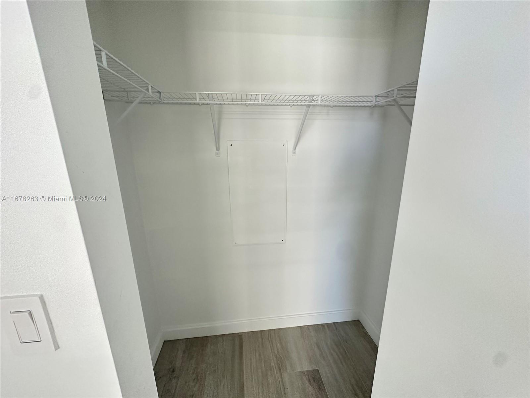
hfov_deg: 102.1
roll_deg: +1.0
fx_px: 214
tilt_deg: -14.3
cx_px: 265
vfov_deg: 85.7
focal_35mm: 14
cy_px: 199
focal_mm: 2.22
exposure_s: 1/67
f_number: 2.2
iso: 320
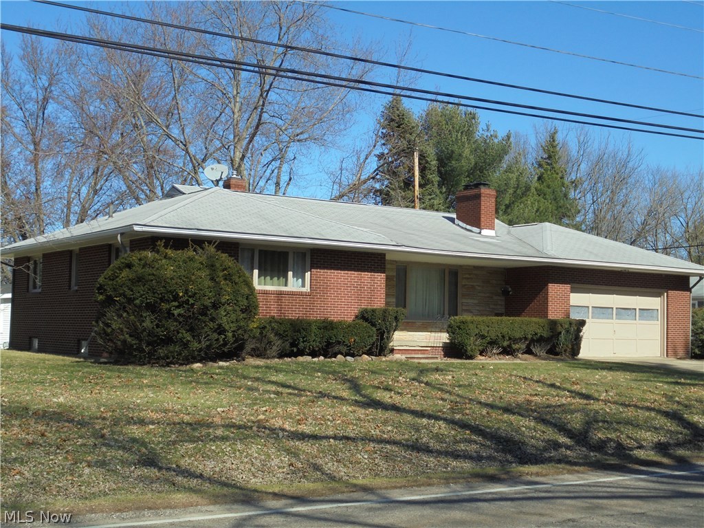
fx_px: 997
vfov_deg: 29.7
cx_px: 352
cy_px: 264
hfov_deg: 38.9
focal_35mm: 49
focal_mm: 8.9
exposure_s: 1/500
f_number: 4.8
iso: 100
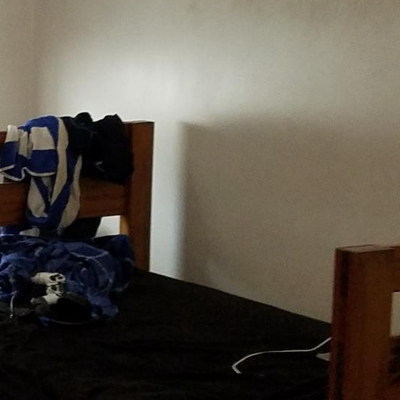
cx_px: -233
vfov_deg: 19.9
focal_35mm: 87
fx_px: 1137
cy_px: 214
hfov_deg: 17.5
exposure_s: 1/15
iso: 200
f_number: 1.7
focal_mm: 4.2
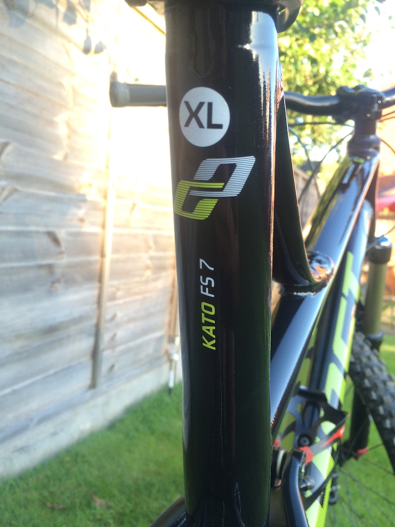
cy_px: 264
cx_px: 198
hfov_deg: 48.2
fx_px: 441
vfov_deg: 61.7
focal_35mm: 29
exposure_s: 1/100
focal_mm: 4.15
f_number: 2.2
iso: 50
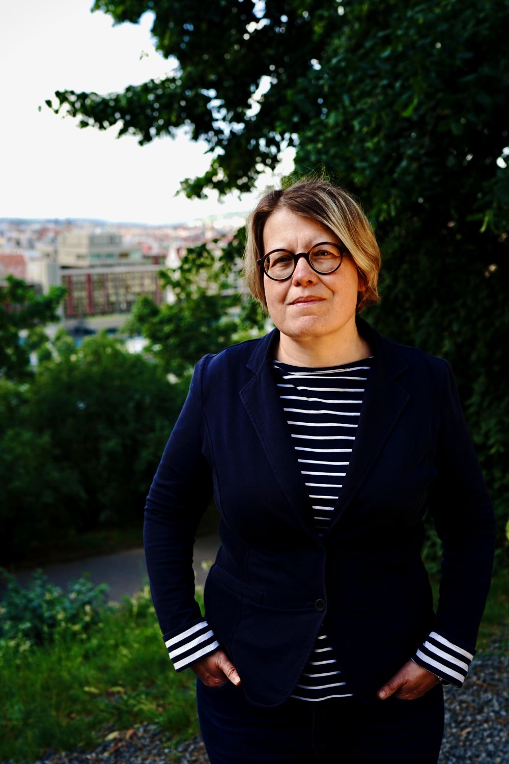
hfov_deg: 37.9
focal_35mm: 35
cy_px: 382
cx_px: 254
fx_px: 742
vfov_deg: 54.4
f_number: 3.5
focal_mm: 35
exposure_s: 1/640
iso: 200
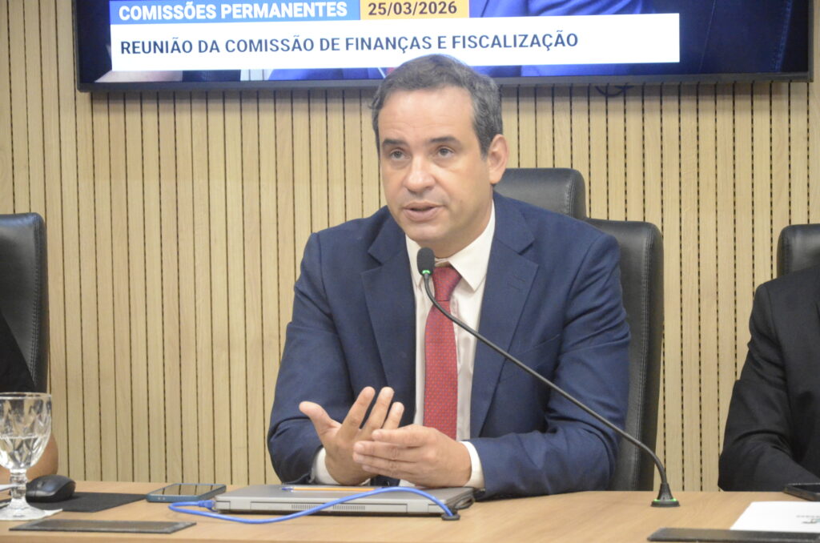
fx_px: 2898
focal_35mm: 128
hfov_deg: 16.1
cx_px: 410
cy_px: 272
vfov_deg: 10.7
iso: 6400
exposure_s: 1/160
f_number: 6.3
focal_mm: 85
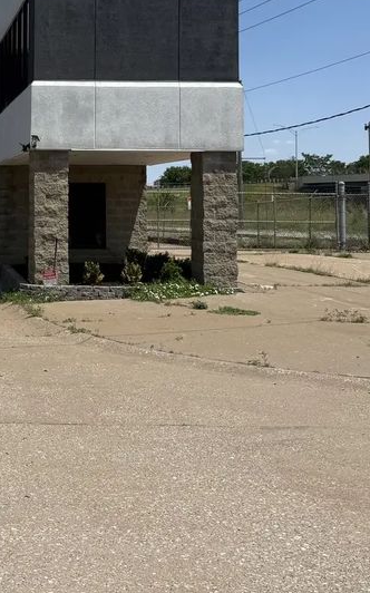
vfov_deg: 40.2
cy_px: 166
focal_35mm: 49
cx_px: -76
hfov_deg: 23.9
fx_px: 791
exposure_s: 1/5714
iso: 80
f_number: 1.78
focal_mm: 6.76
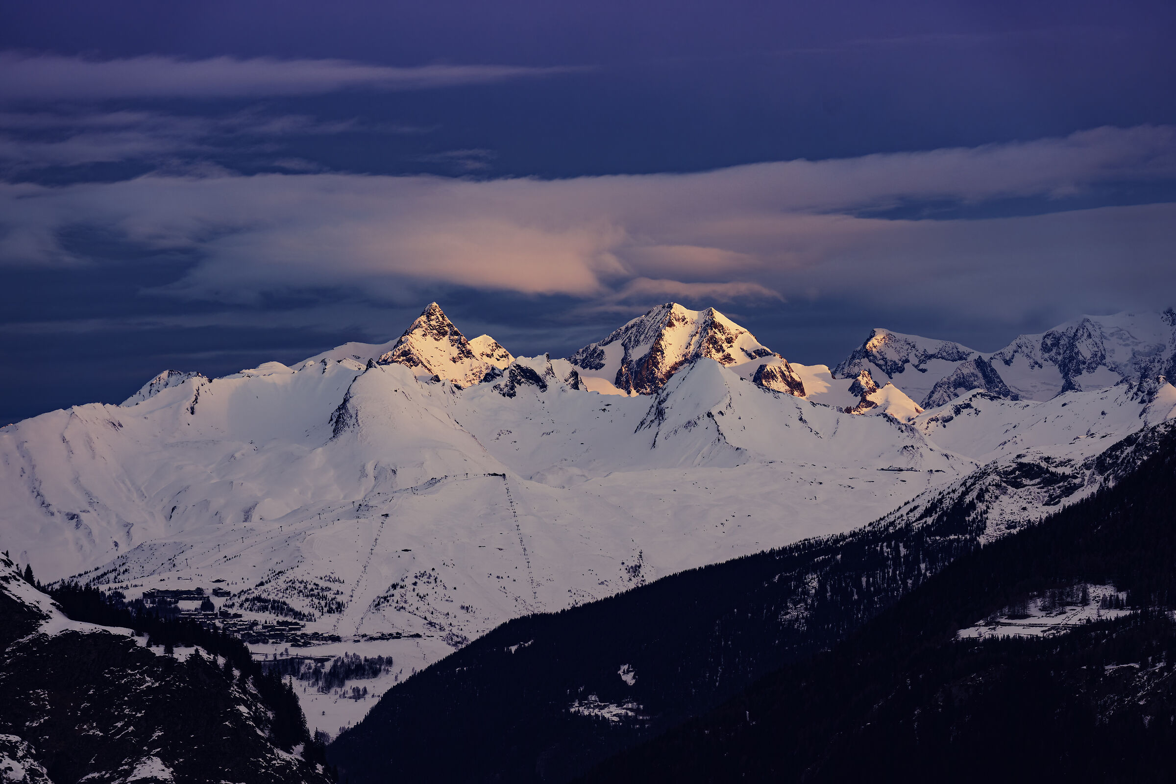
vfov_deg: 7.8
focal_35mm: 175
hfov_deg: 11.7
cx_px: 588
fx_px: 5716
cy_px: 392
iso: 320
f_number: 5.6
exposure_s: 1/200
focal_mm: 175
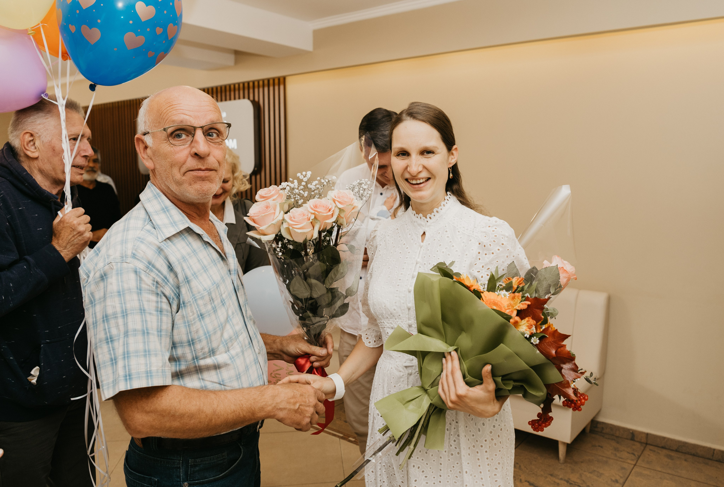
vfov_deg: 48.0
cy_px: 243
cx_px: 392
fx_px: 547
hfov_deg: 66.9
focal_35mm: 27
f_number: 4
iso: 250
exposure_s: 1/160
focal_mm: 24
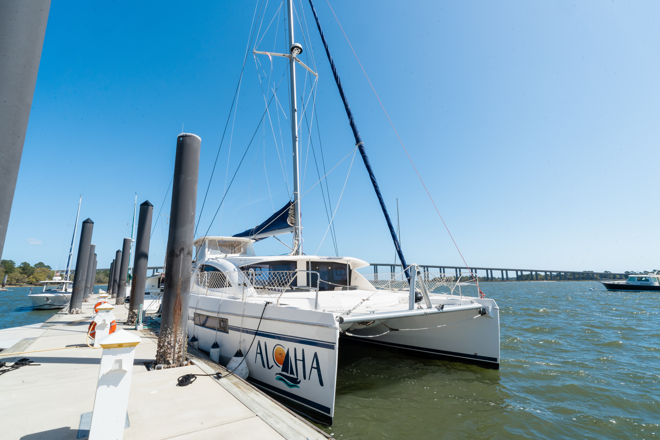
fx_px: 293
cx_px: 330
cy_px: 220
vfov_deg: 73.7
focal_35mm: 16
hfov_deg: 96.7
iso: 200
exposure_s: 1/160
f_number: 18
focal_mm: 16
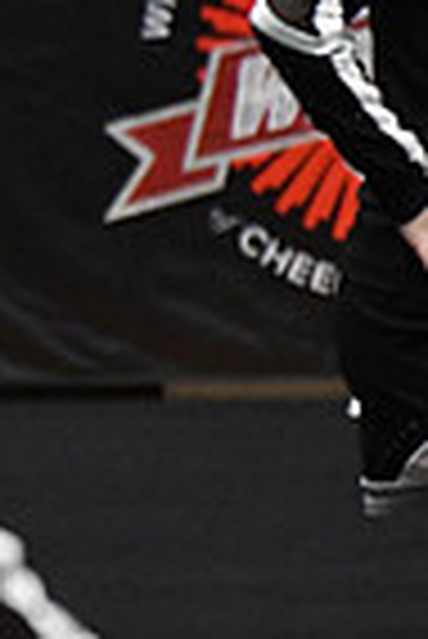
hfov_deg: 1.1
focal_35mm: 1226
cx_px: -752
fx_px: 21809
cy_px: -106
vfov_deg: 1.7
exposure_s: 1/800
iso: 5000
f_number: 2.8
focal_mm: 200
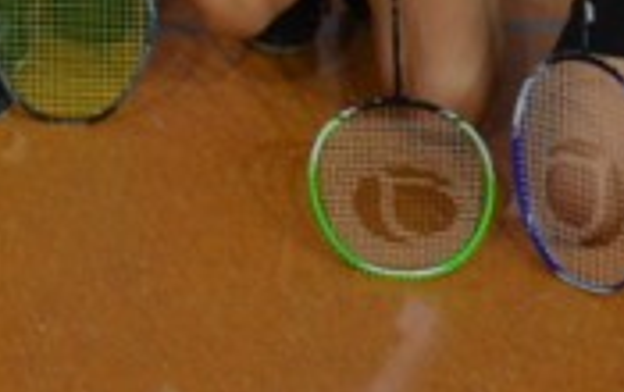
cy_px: -763
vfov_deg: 6.2
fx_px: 3339
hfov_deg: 10.2
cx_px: -403
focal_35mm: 196
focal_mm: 22
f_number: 4
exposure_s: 1/60
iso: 800
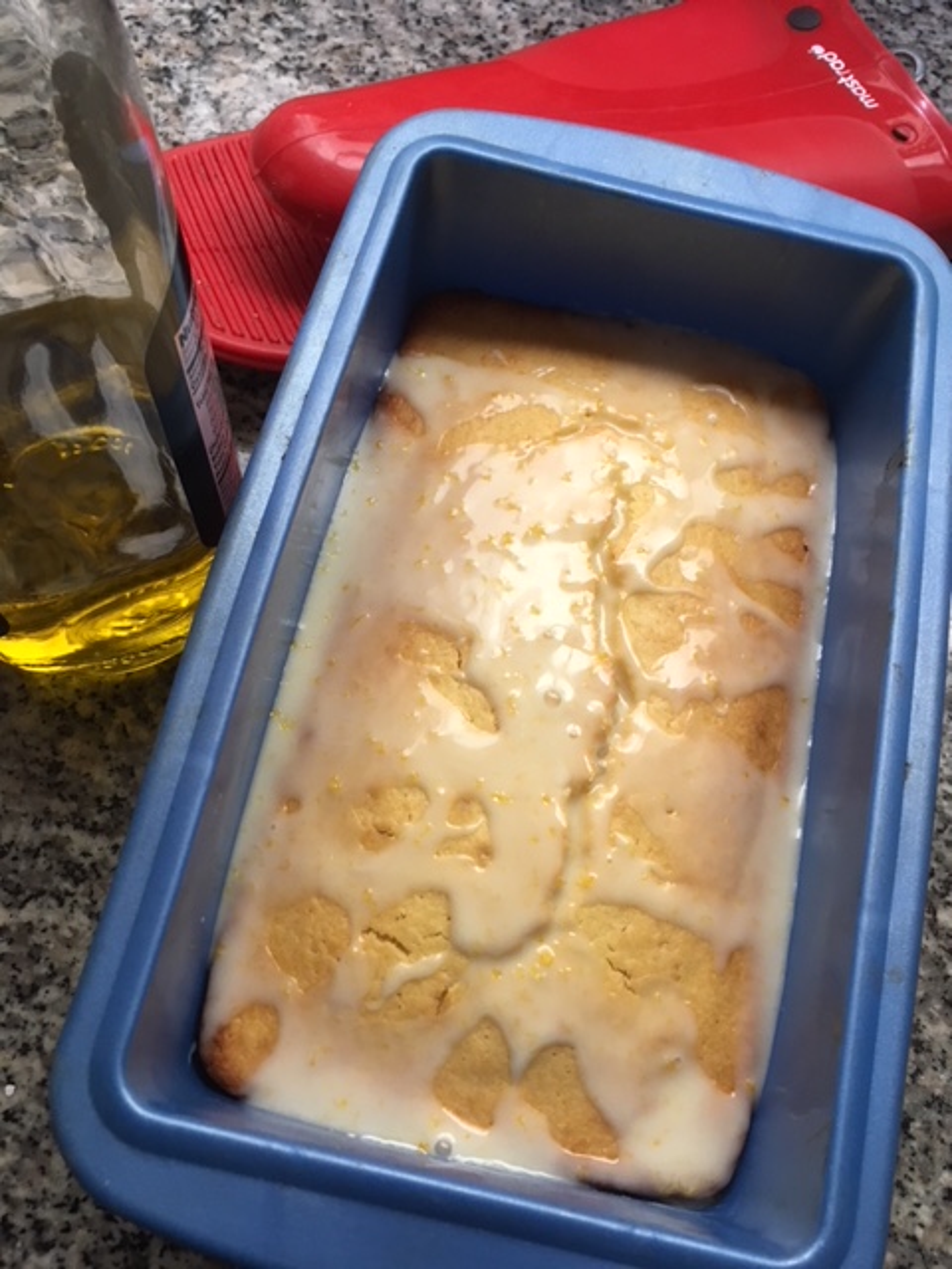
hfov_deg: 48.2
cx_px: 476
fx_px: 1063
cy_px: 634
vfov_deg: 61.7
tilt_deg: -67.1
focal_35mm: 29
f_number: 2.2
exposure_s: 1/30
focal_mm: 4.15
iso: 80
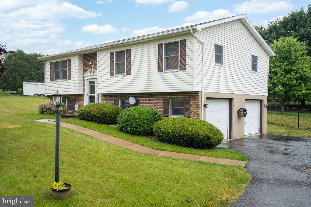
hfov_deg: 55.8
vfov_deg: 38.9
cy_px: 104
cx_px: 156
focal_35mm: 34
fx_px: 294
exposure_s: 1/40
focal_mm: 34
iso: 320
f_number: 7.1
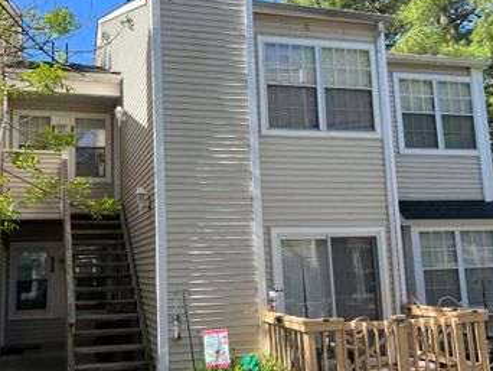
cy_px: 181
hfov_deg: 48.7
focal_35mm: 38
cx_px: 197
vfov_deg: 37.8
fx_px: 542
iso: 50
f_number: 1.5
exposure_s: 1/1100
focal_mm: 5.7
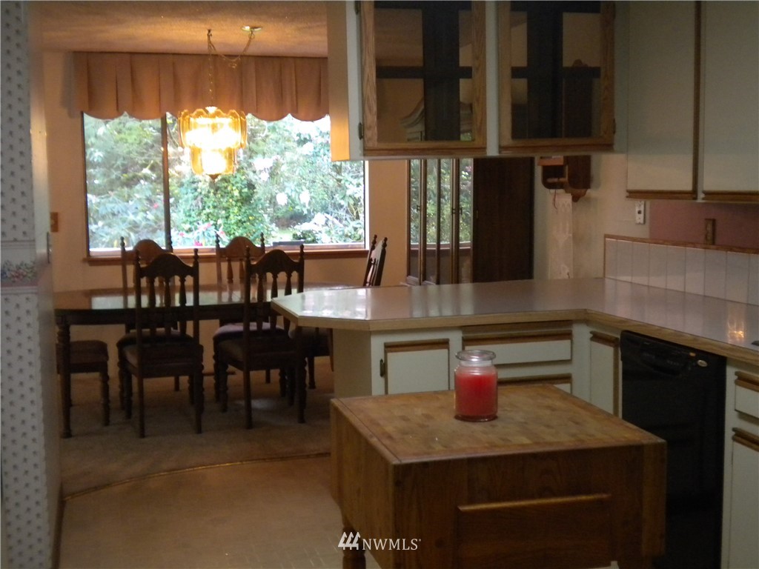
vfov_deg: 35.1
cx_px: 380
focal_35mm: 41
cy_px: 284
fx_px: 899
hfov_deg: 45.8
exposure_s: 1/42
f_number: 3.5
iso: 400
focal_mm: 7.4
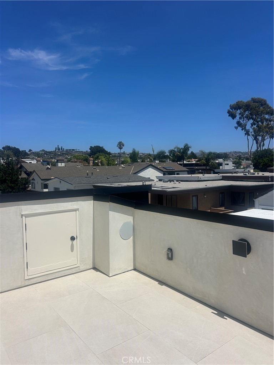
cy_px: 182
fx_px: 274
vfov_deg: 67.3
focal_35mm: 26
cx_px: 137
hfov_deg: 53.1
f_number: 1.5
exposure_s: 1/10309
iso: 50
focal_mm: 5.7
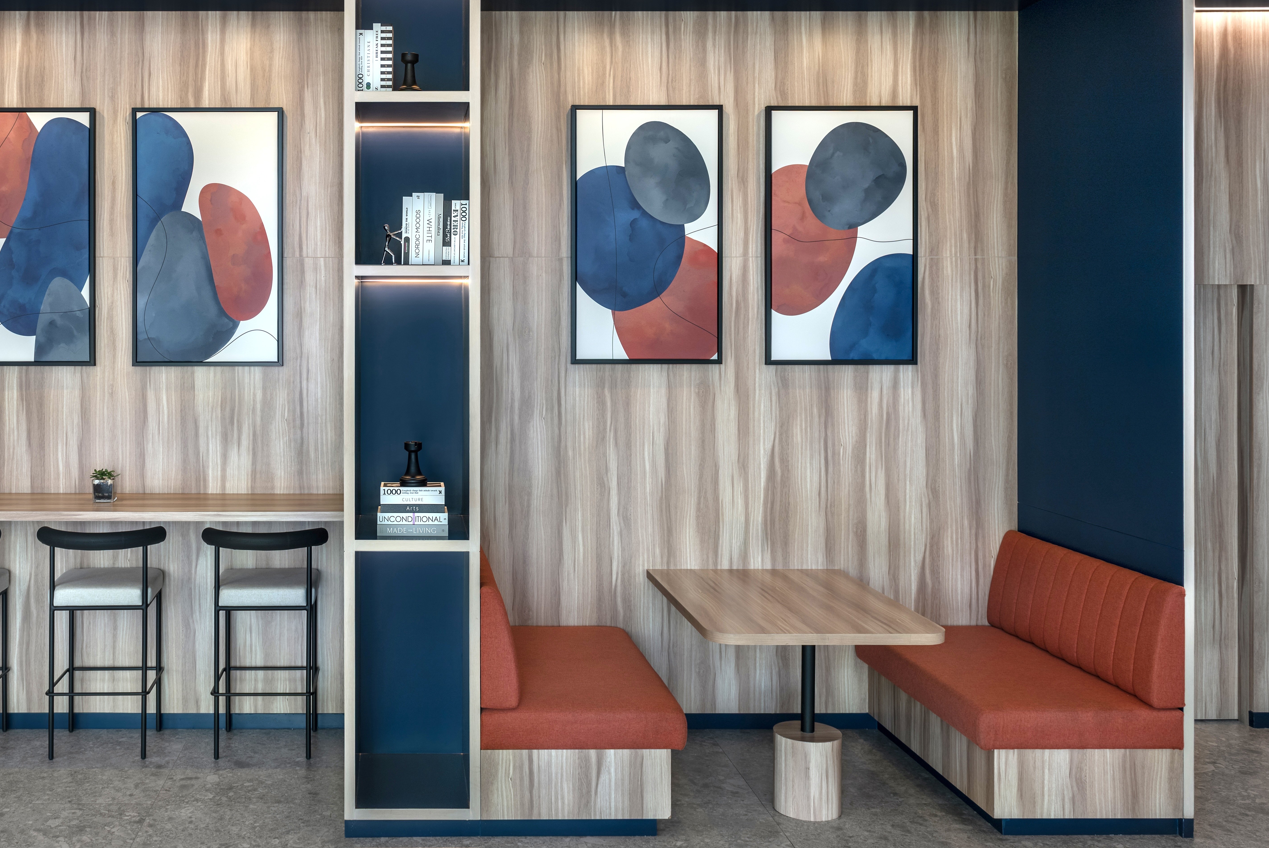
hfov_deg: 53.3
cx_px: 422
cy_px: 305
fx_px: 1234
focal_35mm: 35
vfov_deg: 37.6
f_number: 7.1
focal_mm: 24
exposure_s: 1/5
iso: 64
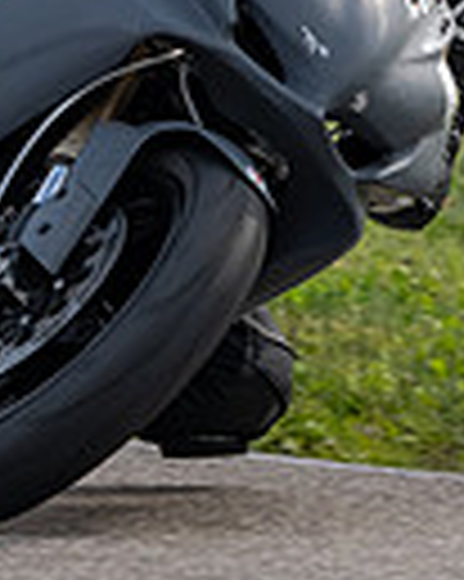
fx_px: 27515
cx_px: 155
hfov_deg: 1.0
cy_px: -117
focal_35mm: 1601
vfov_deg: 1.2
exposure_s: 1/800
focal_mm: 250
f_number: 11
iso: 720
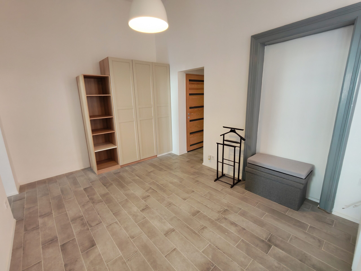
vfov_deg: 78.1
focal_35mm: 16
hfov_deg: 94.5
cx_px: 180
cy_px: 136
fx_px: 167
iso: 160
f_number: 2.2
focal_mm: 1.96
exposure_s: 1/30
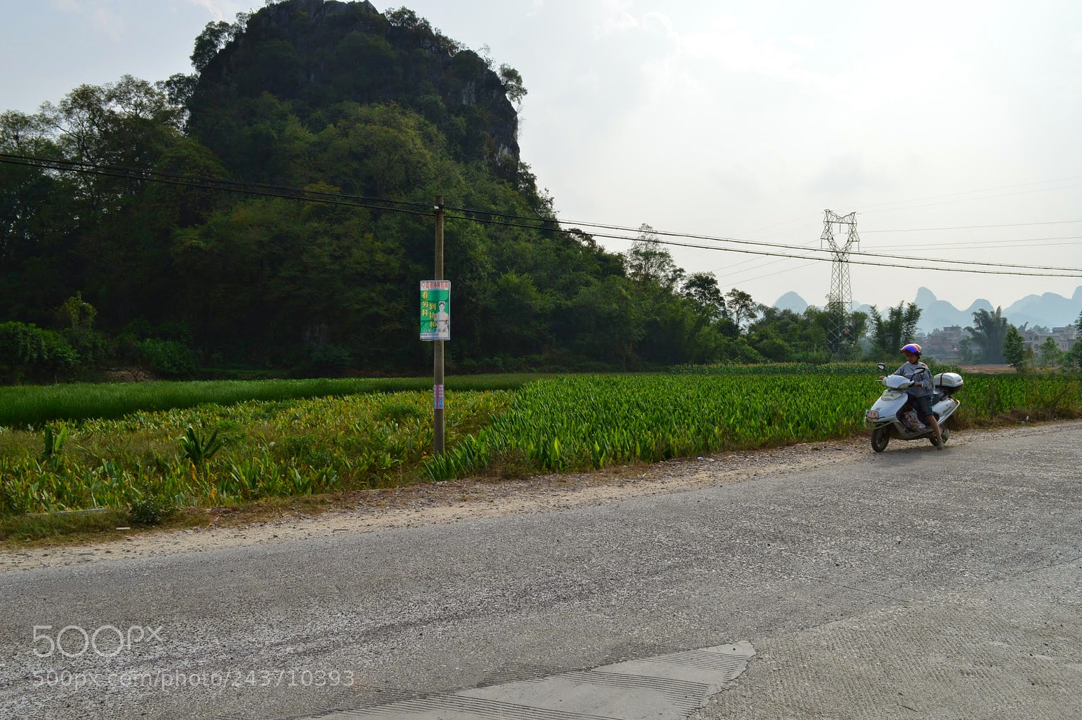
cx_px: 548
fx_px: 931
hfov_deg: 60.3
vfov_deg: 42.3
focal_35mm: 31
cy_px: 361
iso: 280
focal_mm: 20
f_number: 11
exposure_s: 1/500
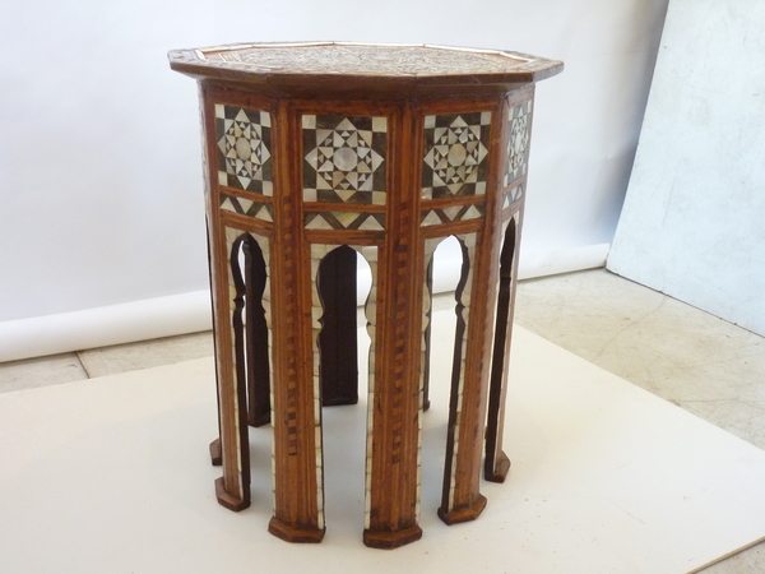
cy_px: 287
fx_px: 884
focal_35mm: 40
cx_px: 382
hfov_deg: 46.8
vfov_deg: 36.0
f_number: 3.6
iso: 400
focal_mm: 6.5
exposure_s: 1/20
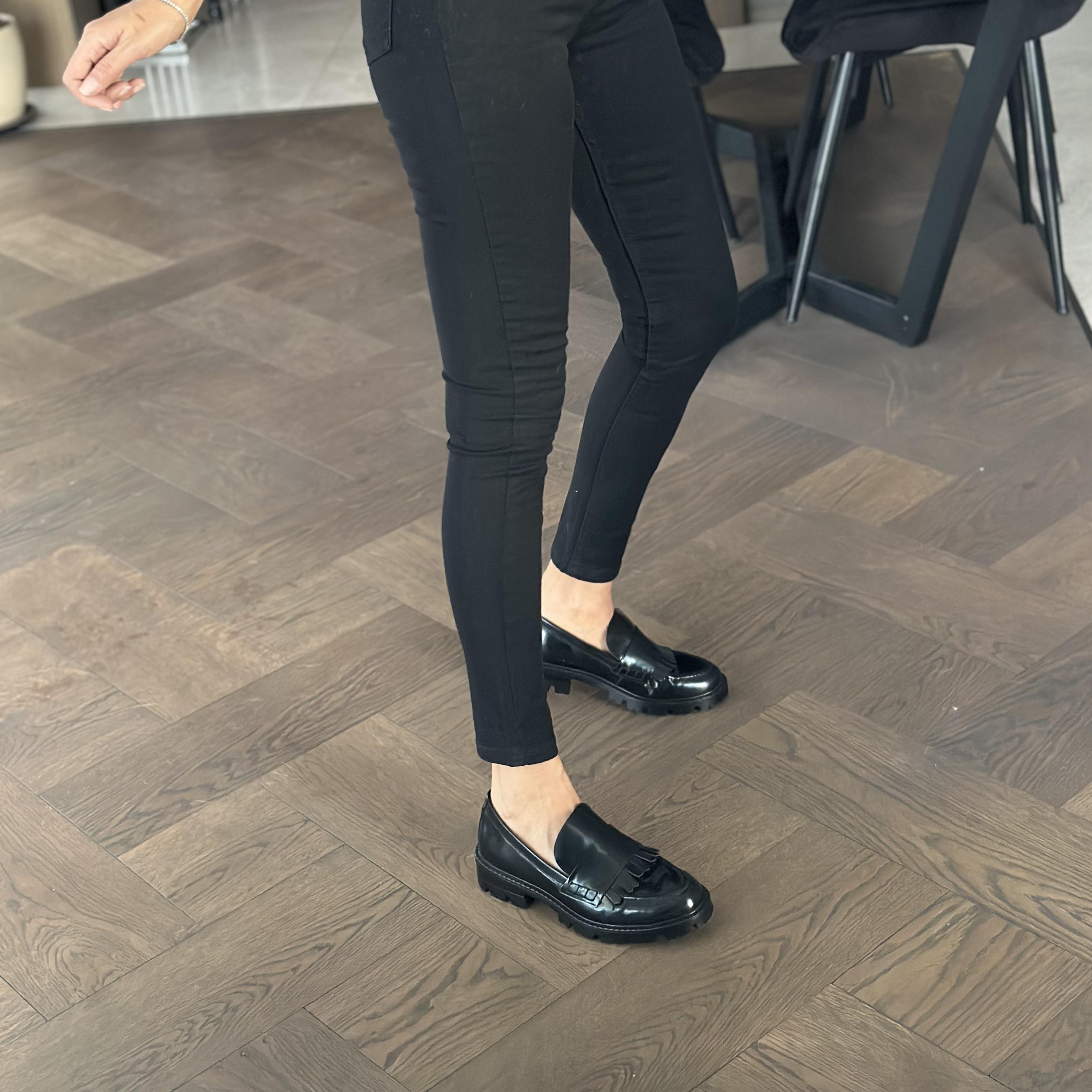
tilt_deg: -32.8
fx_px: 2034
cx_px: 546
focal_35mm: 57
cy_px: 382
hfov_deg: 30.0
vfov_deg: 29.9
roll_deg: +7.7
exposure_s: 1/40
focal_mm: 6.86
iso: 640
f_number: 1.78
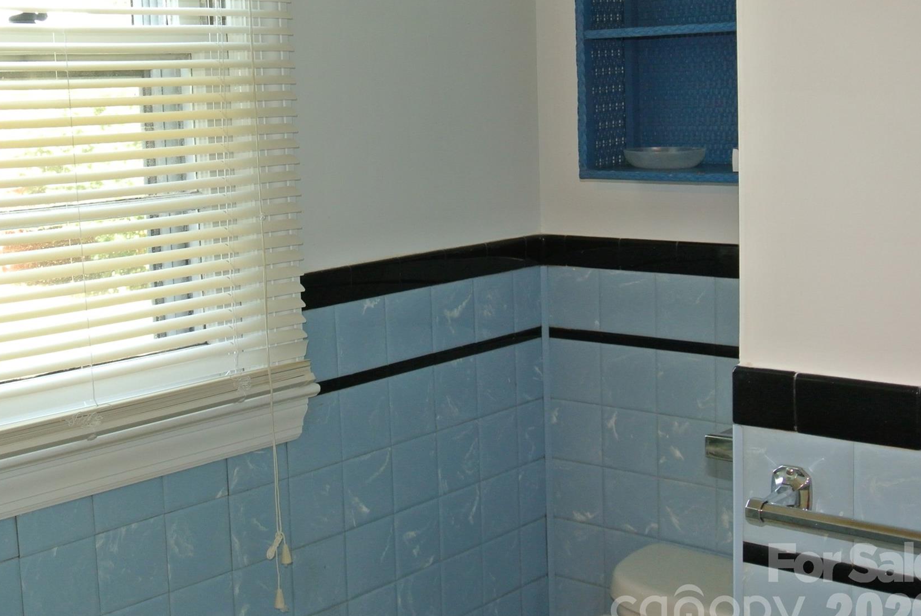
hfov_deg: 38.0
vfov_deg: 26.0
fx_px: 1332
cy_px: 272
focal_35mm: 52
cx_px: 376
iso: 560
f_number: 4.2
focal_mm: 15.7
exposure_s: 1/60
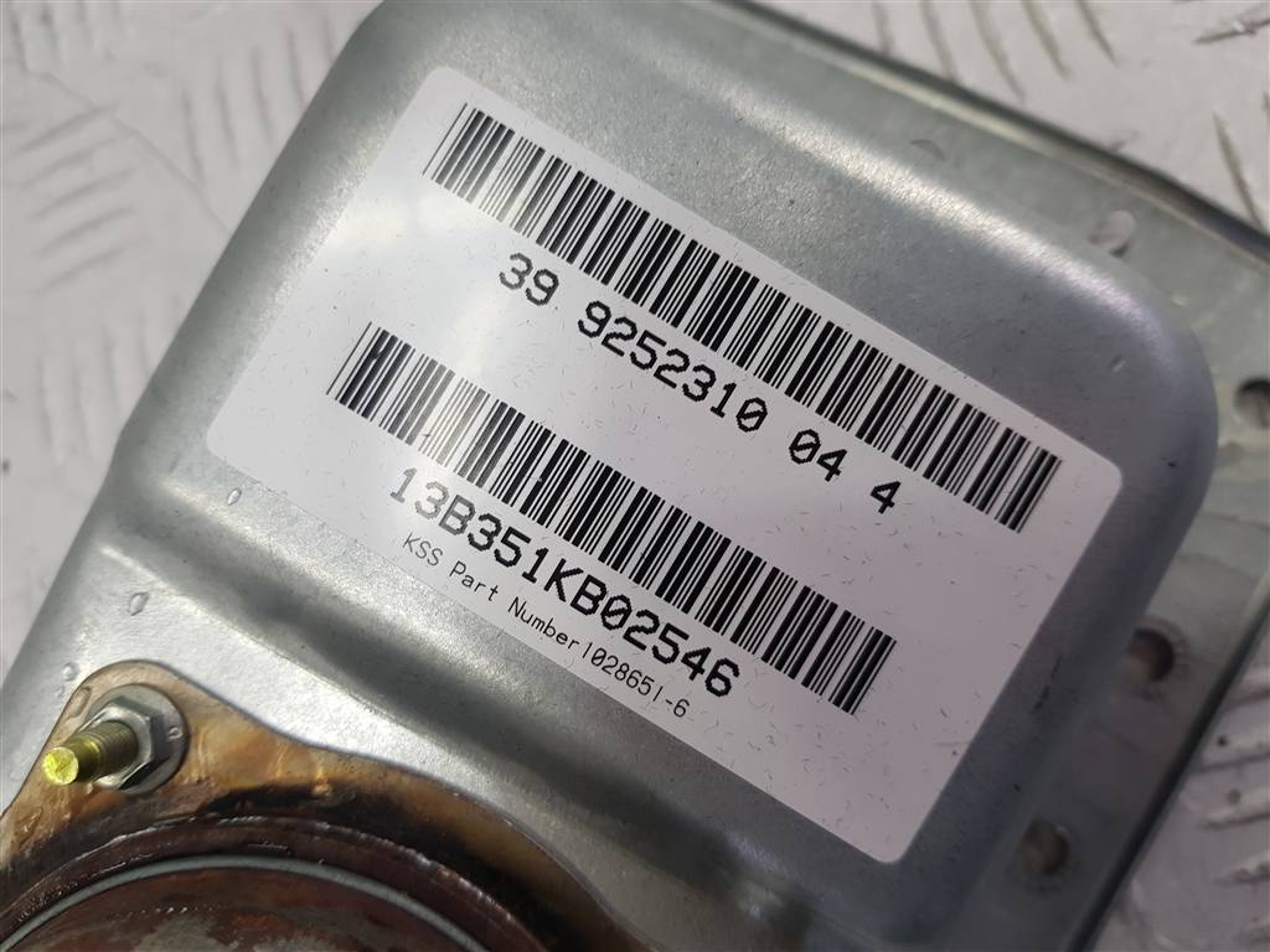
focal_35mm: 26
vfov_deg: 53.1
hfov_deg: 67.3
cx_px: 635
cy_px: 476
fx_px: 954
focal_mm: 4.2
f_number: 1.7
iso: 64
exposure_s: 1/100
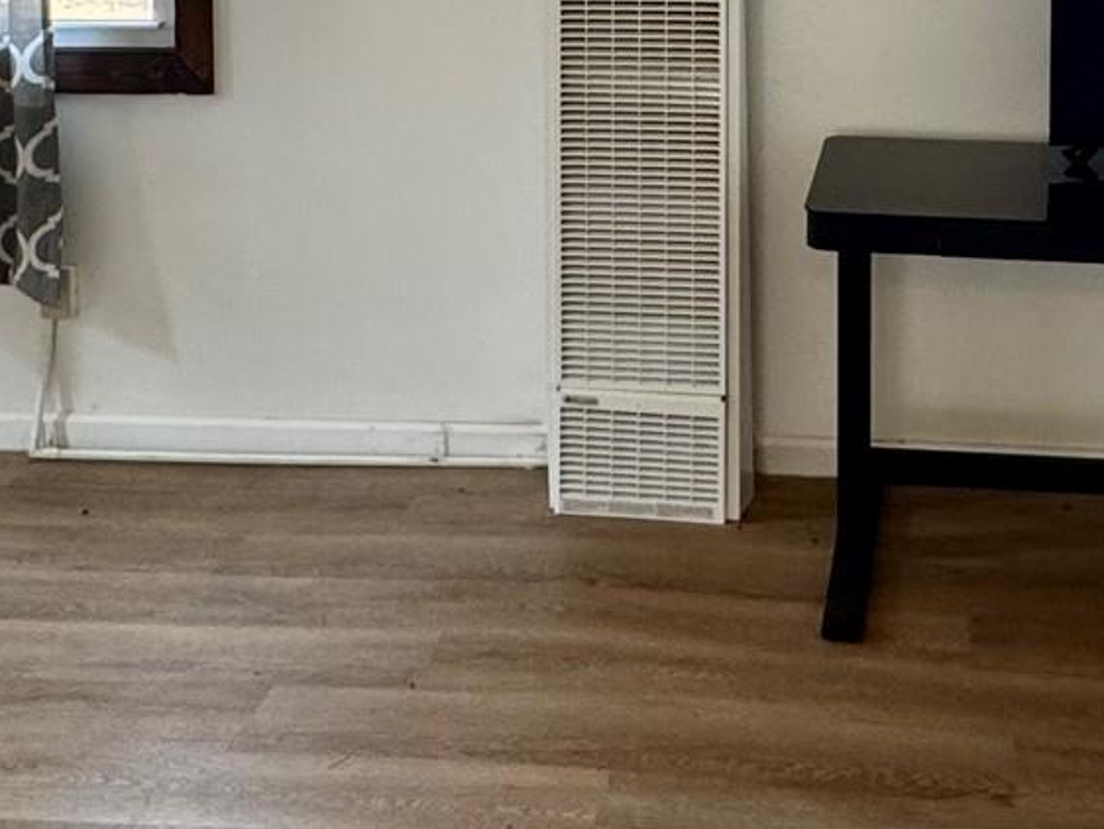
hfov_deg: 37.0
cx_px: 752
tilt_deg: -1.3
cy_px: -143
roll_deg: +0.5
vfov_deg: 25.8
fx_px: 1627
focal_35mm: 51
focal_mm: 2.22
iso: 200
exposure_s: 1/120
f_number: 2.2
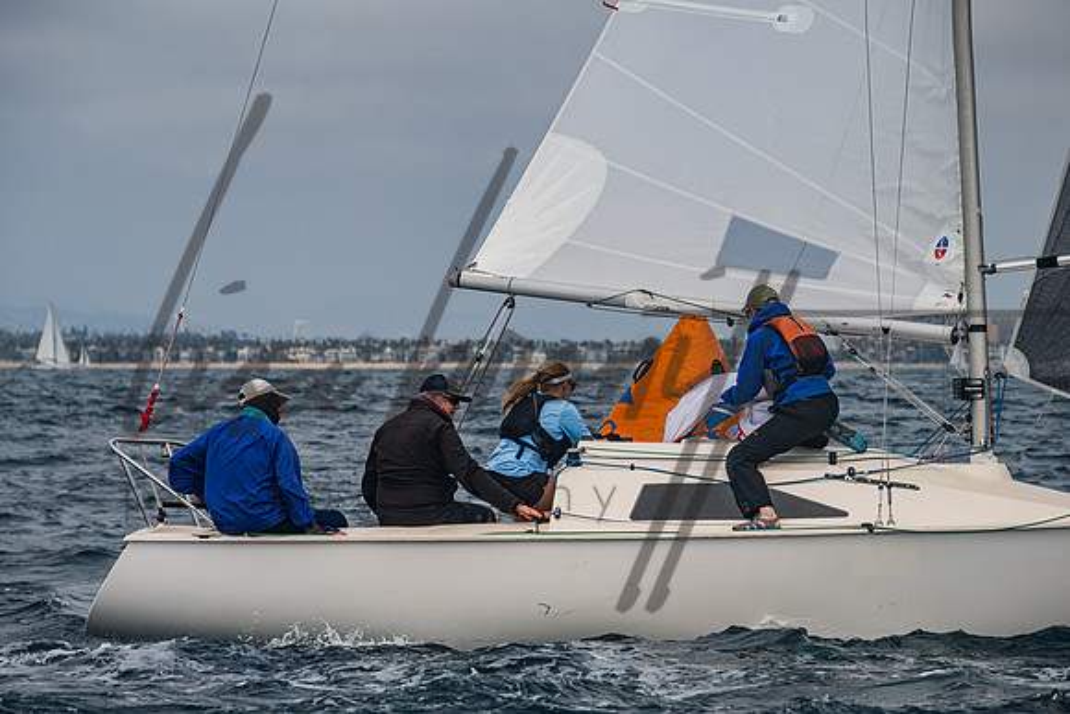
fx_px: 5478
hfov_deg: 11.2
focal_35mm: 184
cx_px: 509
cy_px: 367
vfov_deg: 7.5
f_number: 6.3
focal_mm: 160
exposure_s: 1/640
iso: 160
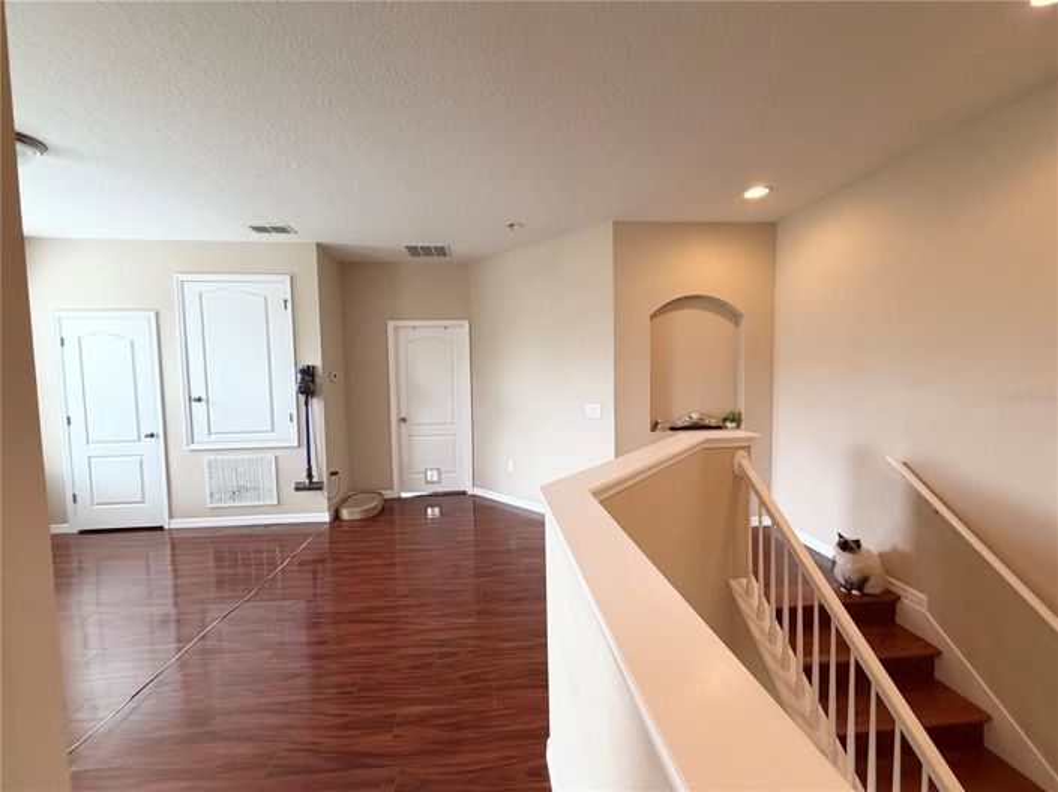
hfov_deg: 102.1
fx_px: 428
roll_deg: +0.6
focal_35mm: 14
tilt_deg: -2.8
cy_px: 396
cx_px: 529
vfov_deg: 85.6
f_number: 2.2
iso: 250
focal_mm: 2.22
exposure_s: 1/120
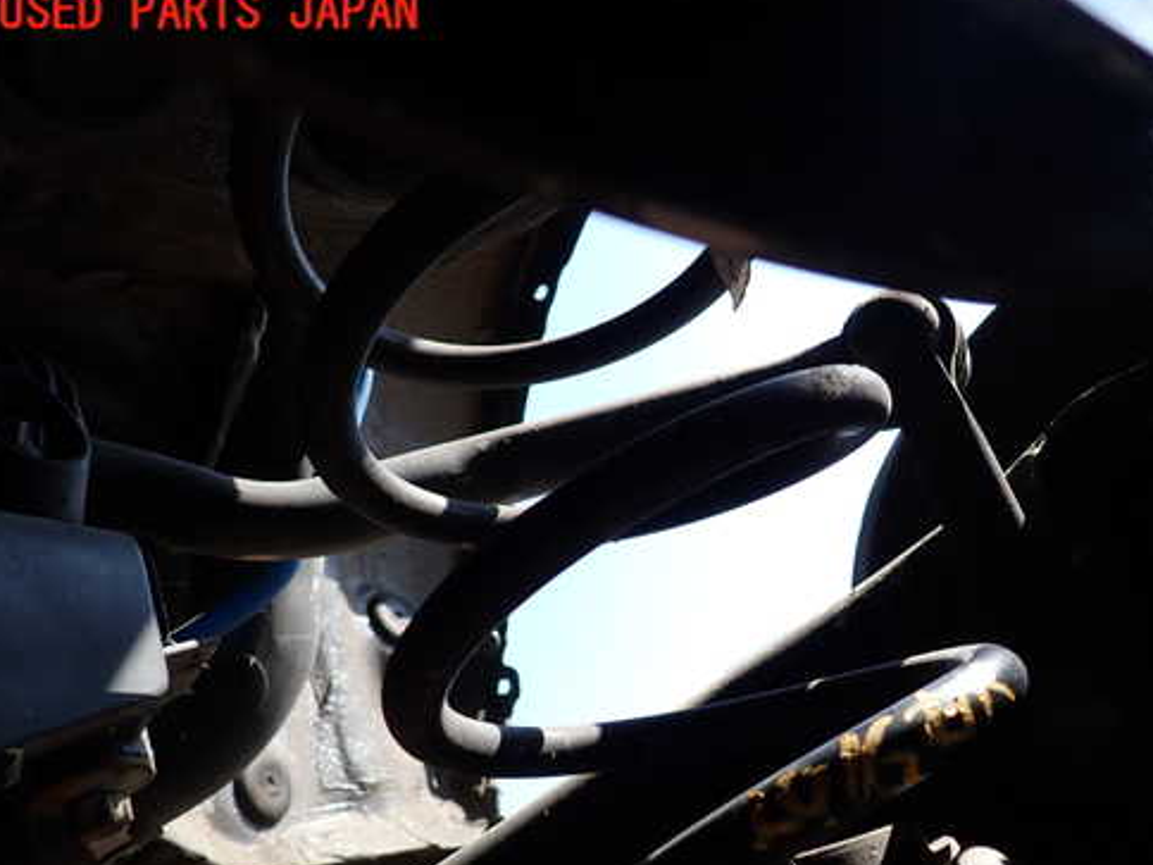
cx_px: 700
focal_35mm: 31
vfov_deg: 45.2
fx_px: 1033
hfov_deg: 57.8
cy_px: 519
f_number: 2.8
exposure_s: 1/500
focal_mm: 4.5
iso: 100
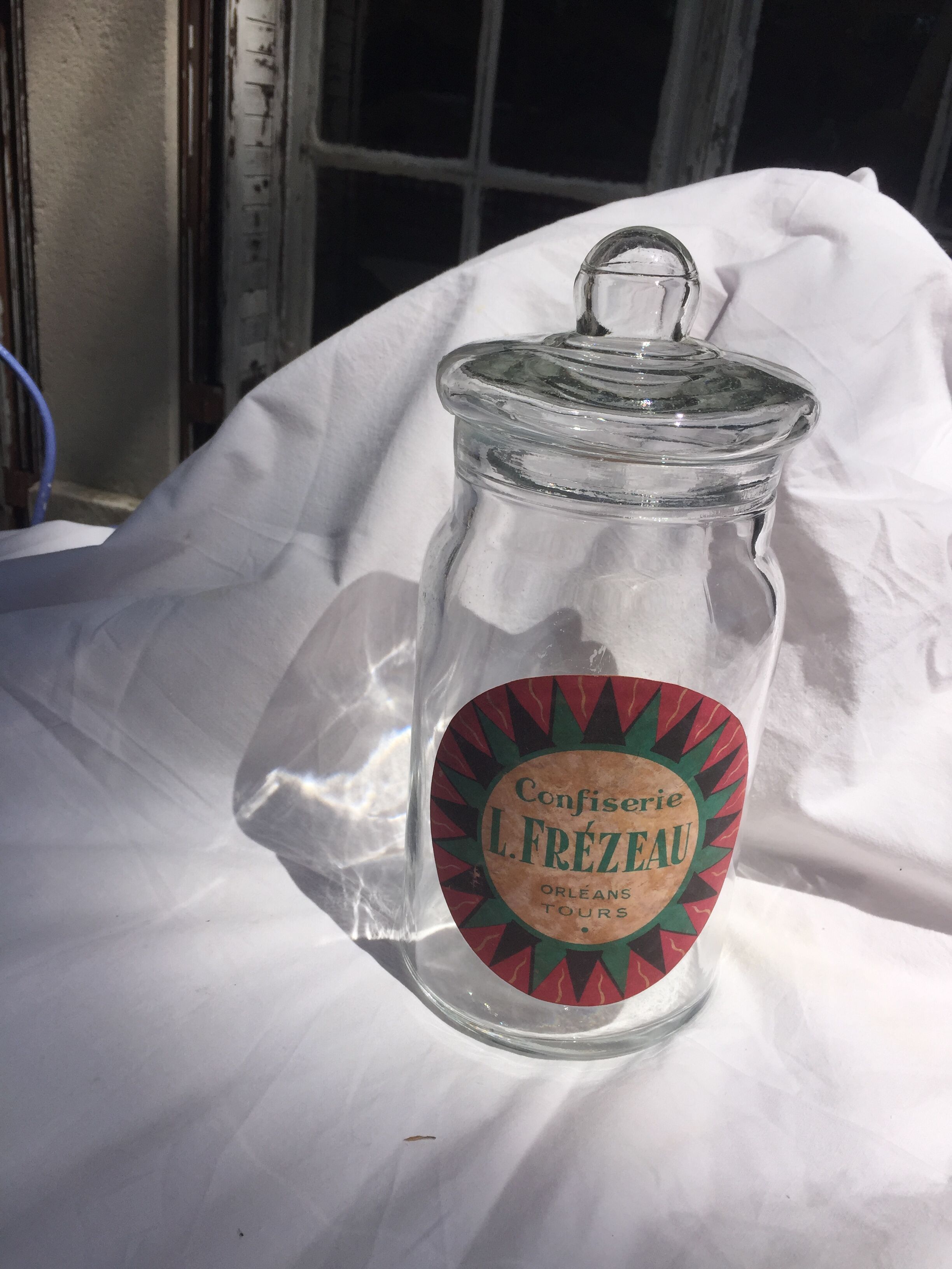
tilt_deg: -22.9
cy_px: 634
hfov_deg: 48.2
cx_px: 476
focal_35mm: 29
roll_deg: -6.9
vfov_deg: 61.7
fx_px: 1063
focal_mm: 4.15
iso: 32
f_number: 2.2
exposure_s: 1/3597
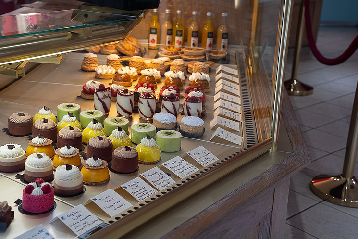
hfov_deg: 34.5
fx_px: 577
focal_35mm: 58
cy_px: 118
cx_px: 173
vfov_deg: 23.4
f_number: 6.3
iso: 800
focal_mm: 54
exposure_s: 1/80
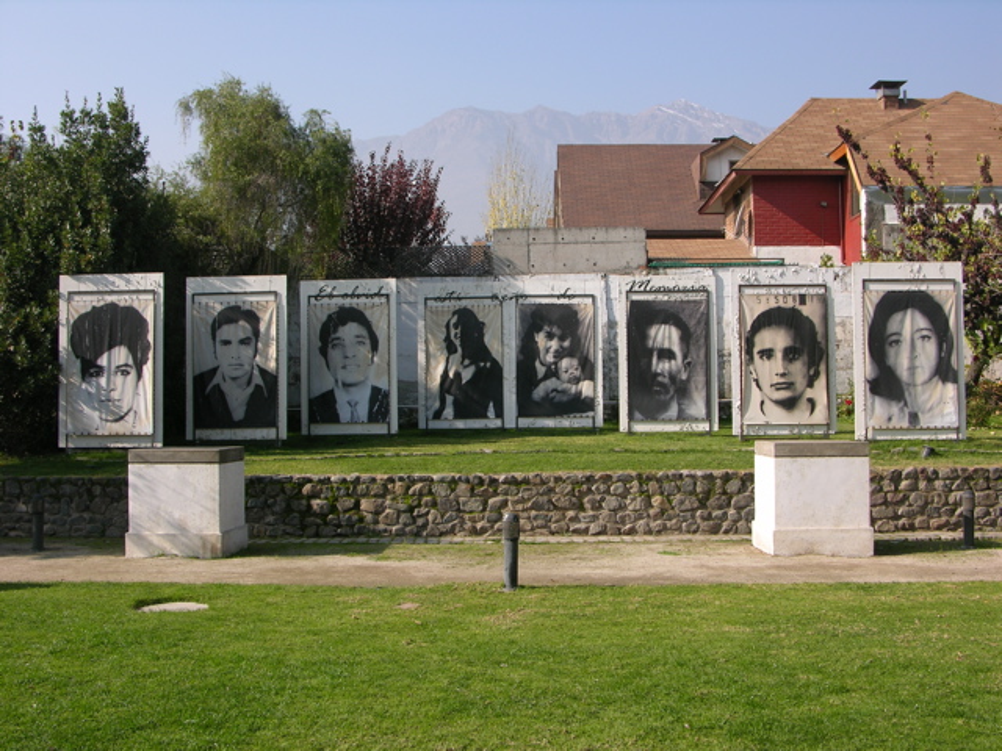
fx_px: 1129
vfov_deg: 36.8
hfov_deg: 47.9
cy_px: 376
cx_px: 501
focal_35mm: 39
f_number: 5.7
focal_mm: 10
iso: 50
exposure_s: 1/172
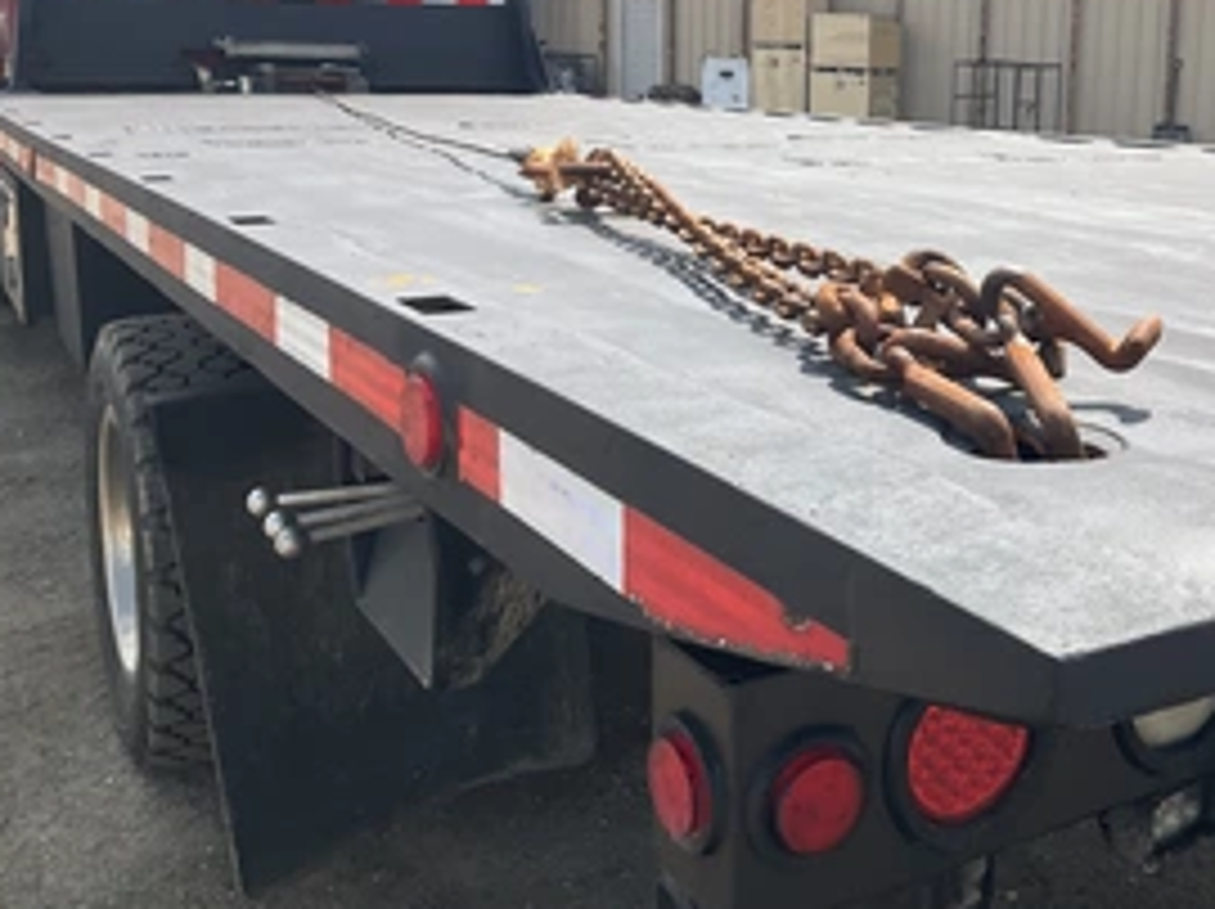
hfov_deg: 42.8
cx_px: 873
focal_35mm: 43
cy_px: 248
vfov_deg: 33.0
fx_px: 1508
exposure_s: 1/1451
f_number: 1.8
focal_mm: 3
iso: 25
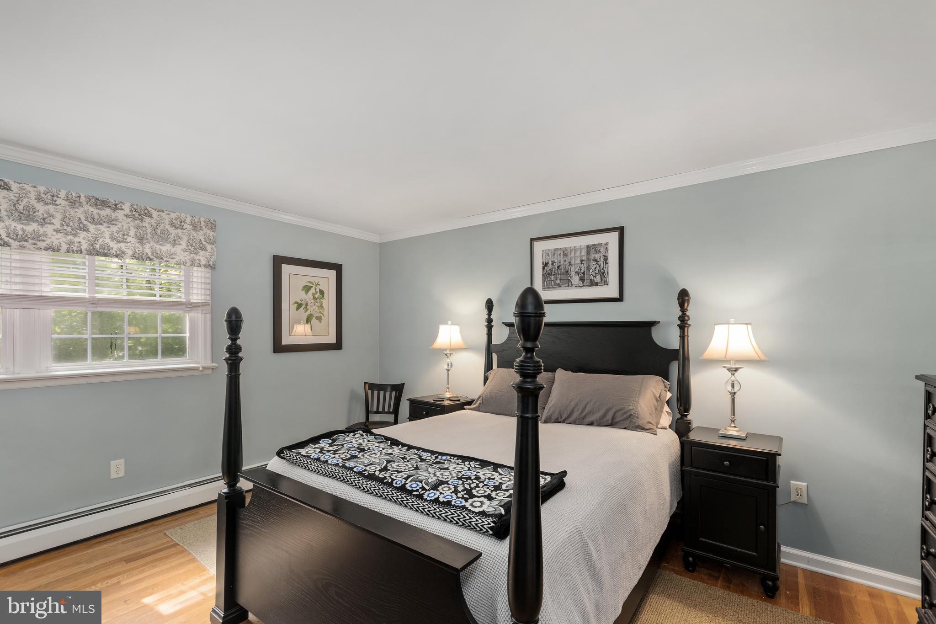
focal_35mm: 15
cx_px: 468
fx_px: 390
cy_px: 312
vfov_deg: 77.3
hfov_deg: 100.4
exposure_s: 1
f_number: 6.3
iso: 320
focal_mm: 10
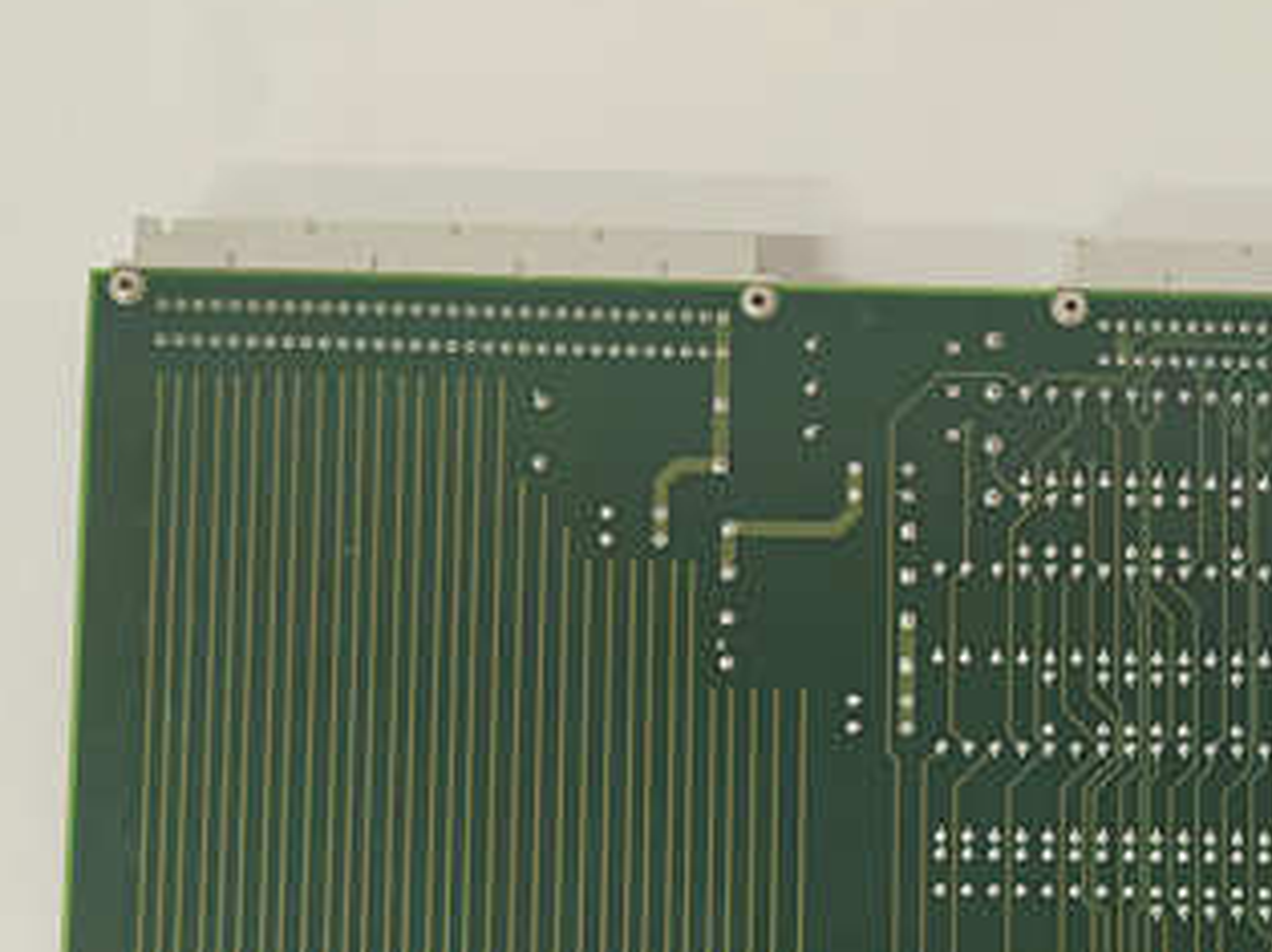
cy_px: 855
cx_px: 911
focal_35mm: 44
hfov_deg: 42.0
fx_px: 1616
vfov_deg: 31.3
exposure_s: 1/50
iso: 1378
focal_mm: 5.52
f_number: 1.9
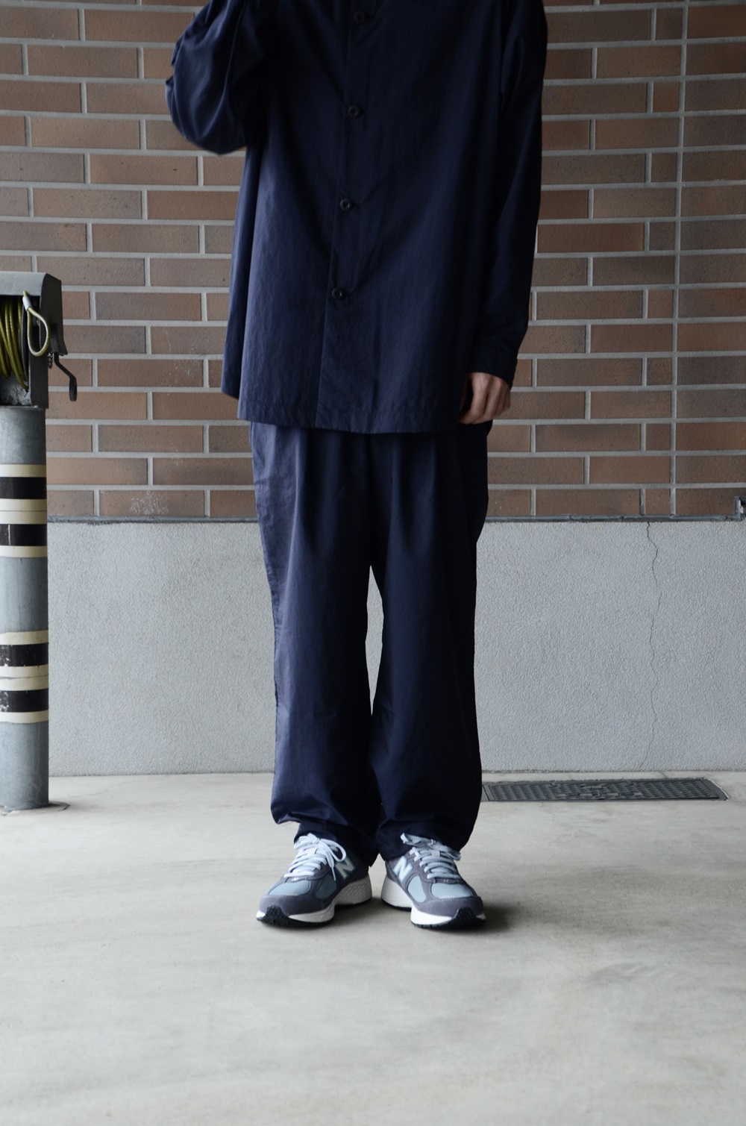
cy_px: 563
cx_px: 373
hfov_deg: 18.1
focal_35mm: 75
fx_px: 2341
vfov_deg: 27.0
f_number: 4.8
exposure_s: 1/100
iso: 320
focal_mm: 50
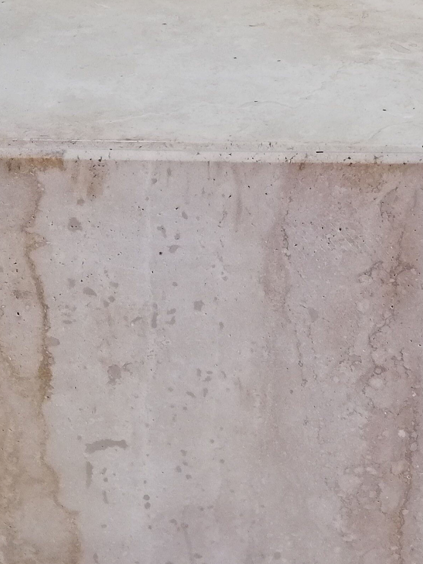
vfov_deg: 25.9
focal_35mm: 75
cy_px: 207
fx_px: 1222
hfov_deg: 19.6
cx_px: 297
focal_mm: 3.81
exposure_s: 1/33.3
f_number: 2.2
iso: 125
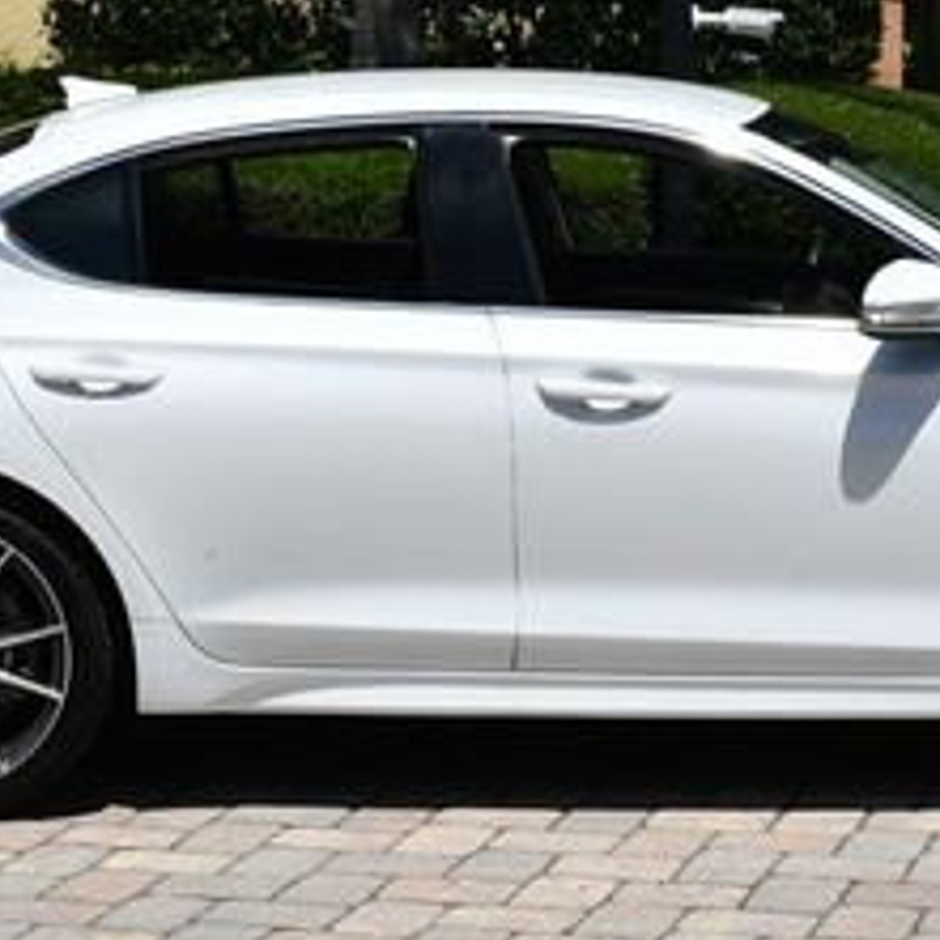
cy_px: 196
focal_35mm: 118
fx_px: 3625
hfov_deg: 14.7
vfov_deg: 14.7
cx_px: 647
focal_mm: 24
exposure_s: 1/320
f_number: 9
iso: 100
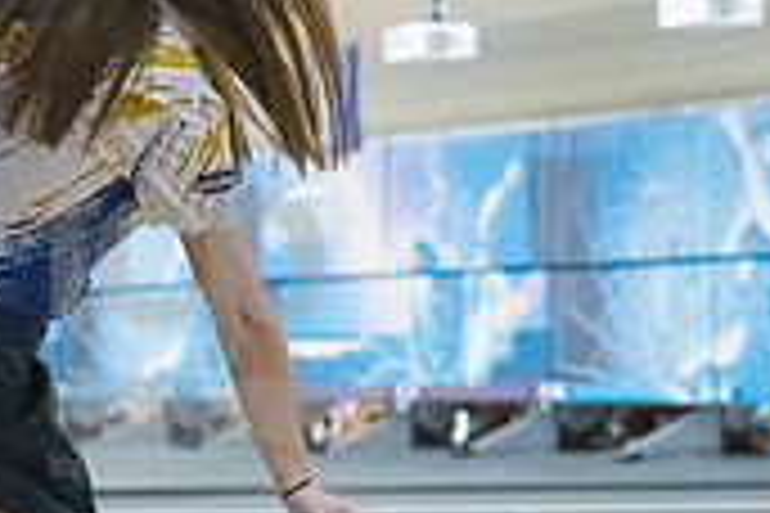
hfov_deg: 7.8
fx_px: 5646
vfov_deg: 5.2
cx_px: 189
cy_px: 322
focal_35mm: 264
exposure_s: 1/1000
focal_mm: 78
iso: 10000
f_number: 4
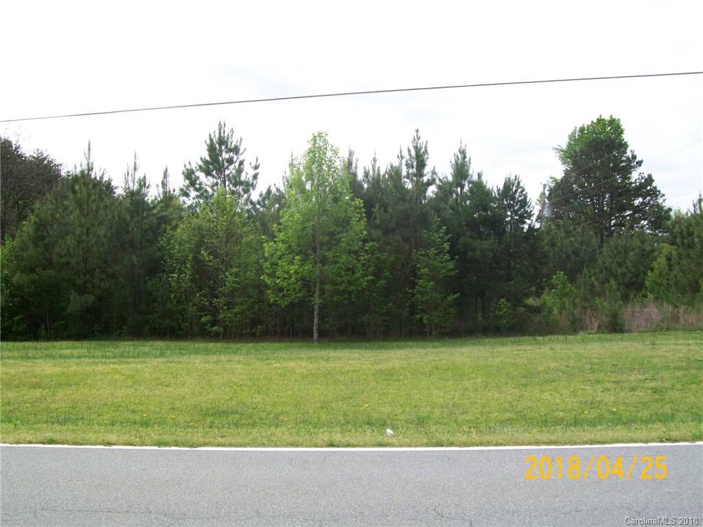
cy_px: 264
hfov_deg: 51.4
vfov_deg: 39.7
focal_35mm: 36
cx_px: 352
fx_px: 731
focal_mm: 6
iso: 64
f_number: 4.8
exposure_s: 1/320
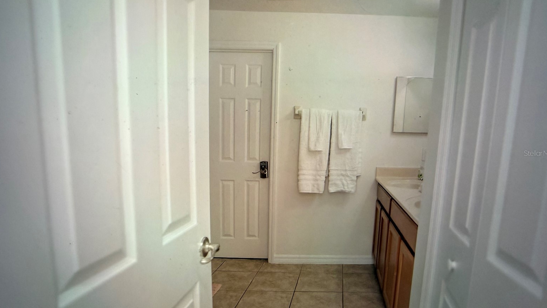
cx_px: 275
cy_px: 153
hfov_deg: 69.8
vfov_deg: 42.9
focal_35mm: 27
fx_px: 392
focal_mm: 2.22
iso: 250
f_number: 2.2
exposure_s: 1/120
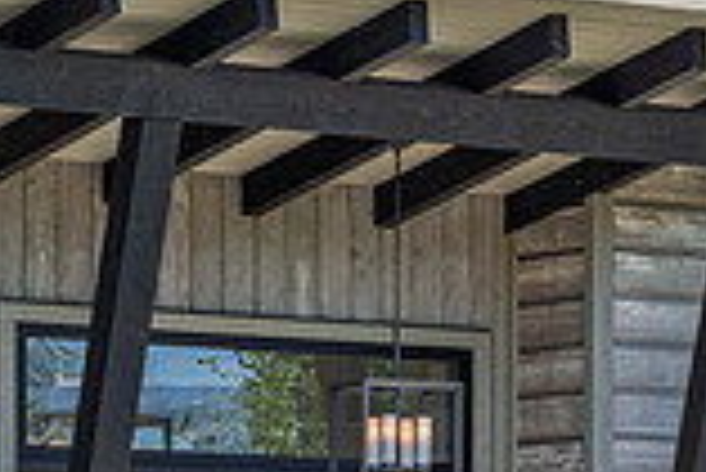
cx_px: 1156
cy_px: 636
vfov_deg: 5.4
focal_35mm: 254
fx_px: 4986
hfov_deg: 7.9
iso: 200
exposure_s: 1/500
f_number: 8
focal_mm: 67
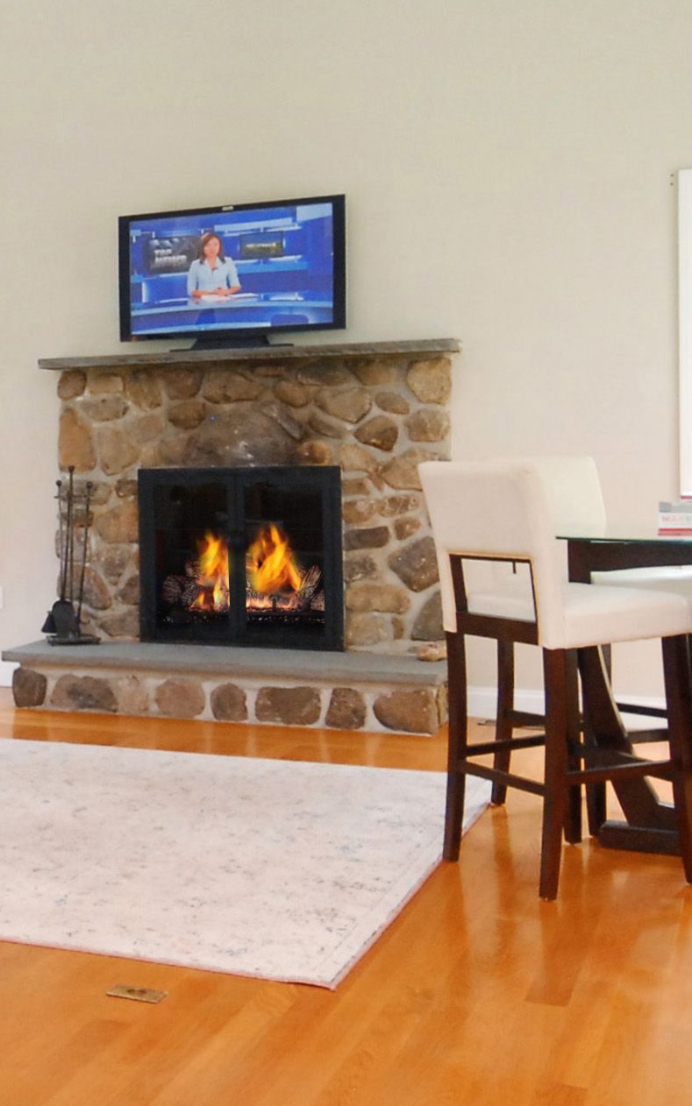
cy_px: 494
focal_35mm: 47
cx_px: -111
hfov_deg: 25.0
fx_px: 1418
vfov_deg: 42.6
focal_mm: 10
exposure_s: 1/50
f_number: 5.6
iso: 800
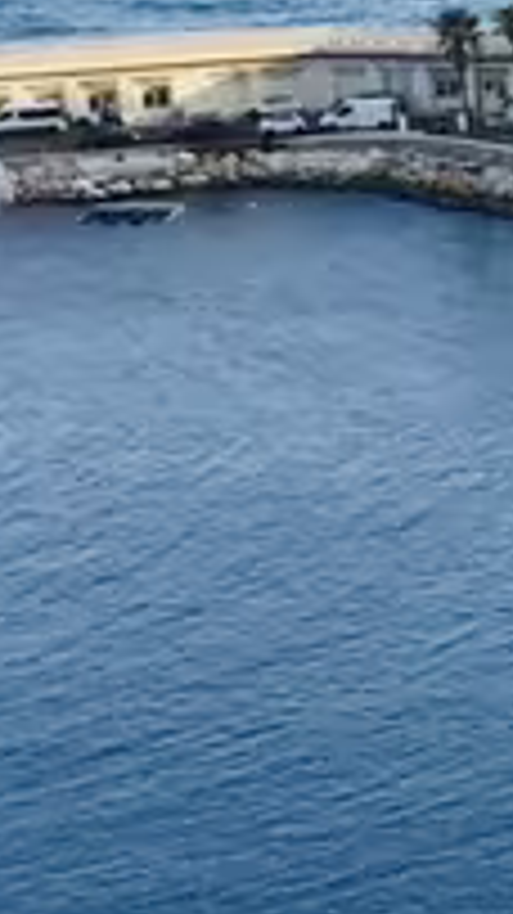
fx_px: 4528
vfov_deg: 11.5
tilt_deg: -15.9
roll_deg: -1.8
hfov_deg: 5.7
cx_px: 1948
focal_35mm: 187
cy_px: 756
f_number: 2.2
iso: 32
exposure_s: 1/706
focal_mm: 4.15
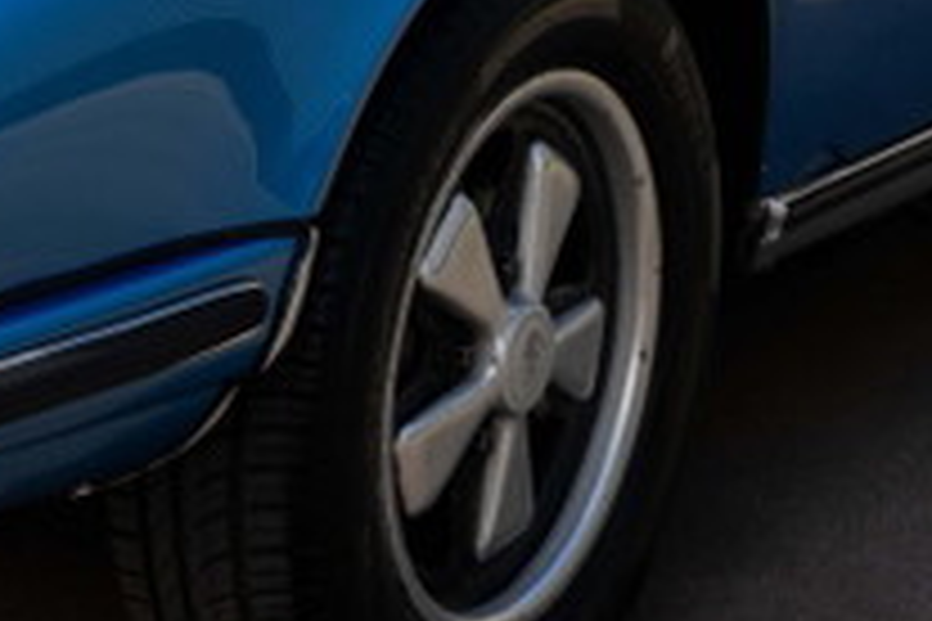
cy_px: -369
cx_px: -214
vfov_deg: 5.8
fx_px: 6032
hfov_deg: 8.7
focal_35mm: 233
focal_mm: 63
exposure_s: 1/60
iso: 50
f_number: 5.6
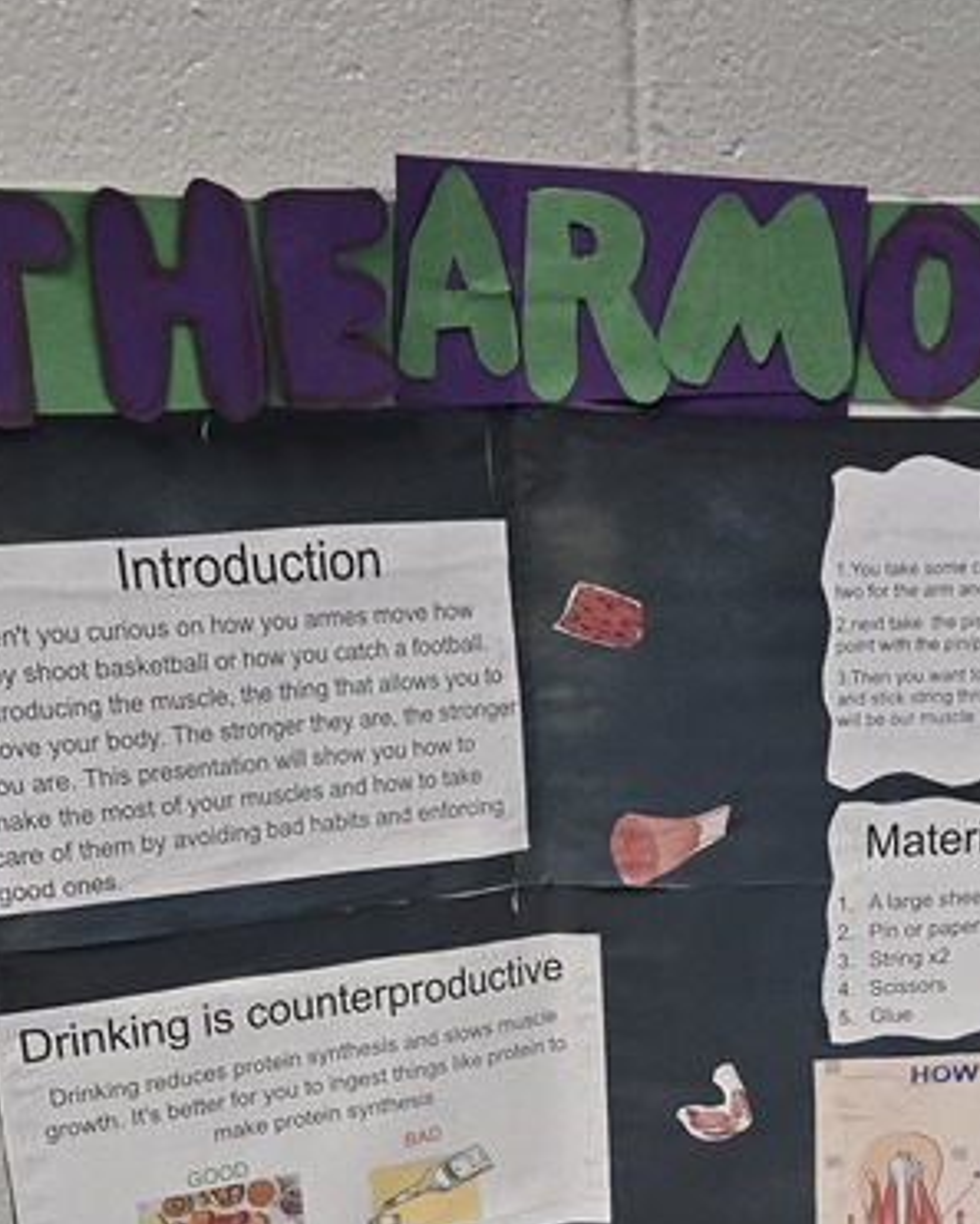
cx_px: 927
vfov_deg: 27.8
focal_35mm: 62
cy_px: 1346
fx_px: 2247
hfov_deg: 23.8
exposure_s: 1/120
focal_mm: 6.3
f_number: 1.7
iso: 125
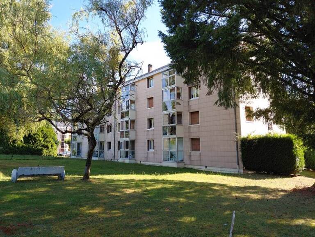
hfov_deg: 69.4
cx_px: 158
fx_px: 227
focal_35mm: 25
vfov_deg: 54.9
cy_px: 118
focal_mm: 4.69
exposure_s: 1/489
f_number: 1.8
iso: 50
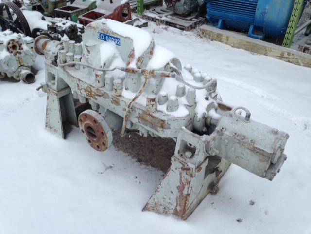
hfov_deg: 55.4
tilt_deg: -36.4
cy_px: 117
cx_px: 156
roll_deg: +0.5
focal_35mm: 33
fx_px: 296
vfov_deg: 42.9
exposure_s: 1/669
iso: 50
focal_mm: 4.12
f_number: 2.4
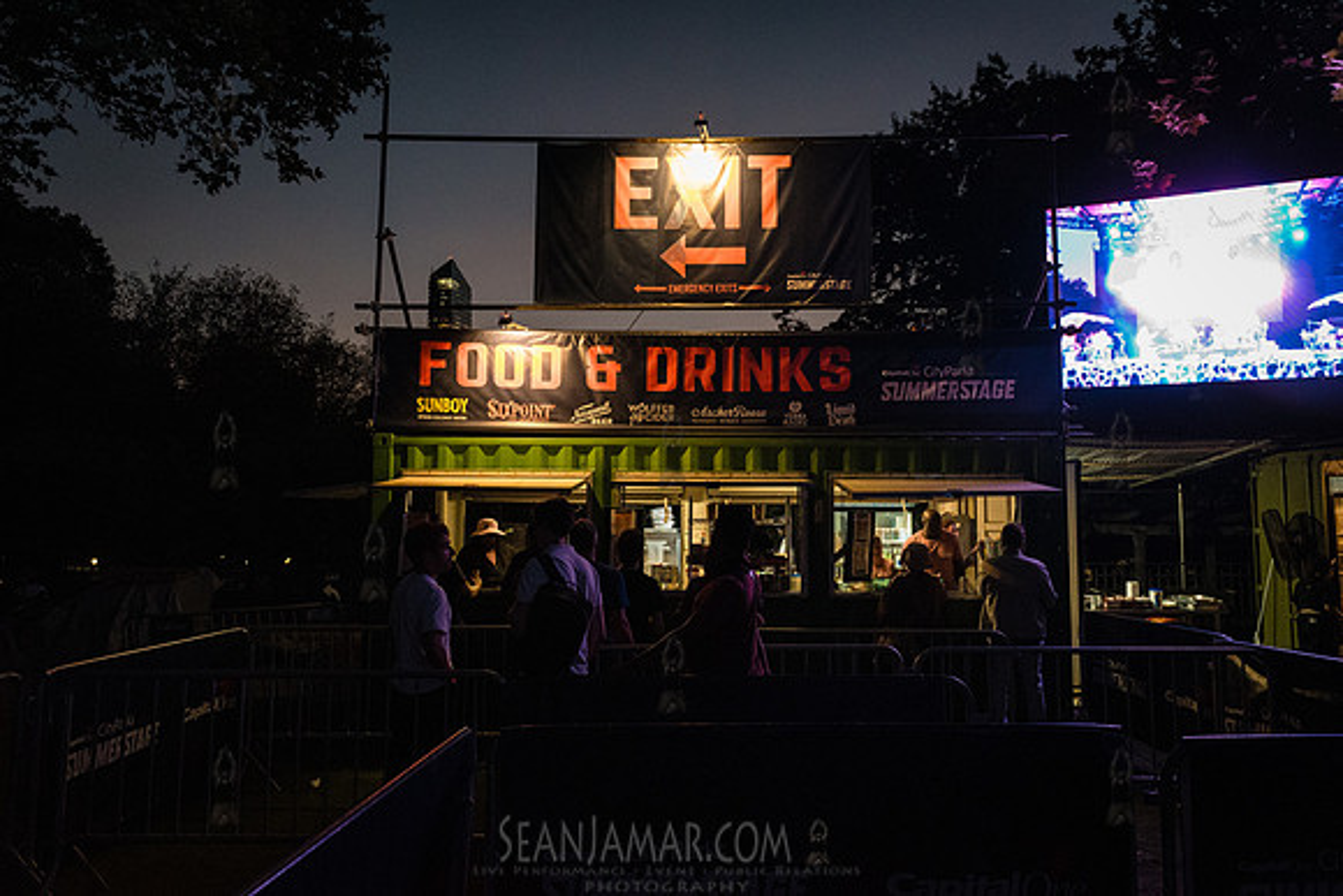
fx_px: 903
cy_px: 448
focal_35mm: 24
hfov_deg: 73.3
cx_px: 672
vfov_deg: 52.8
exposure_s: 1/200
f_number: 4
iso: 6400
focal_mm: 24
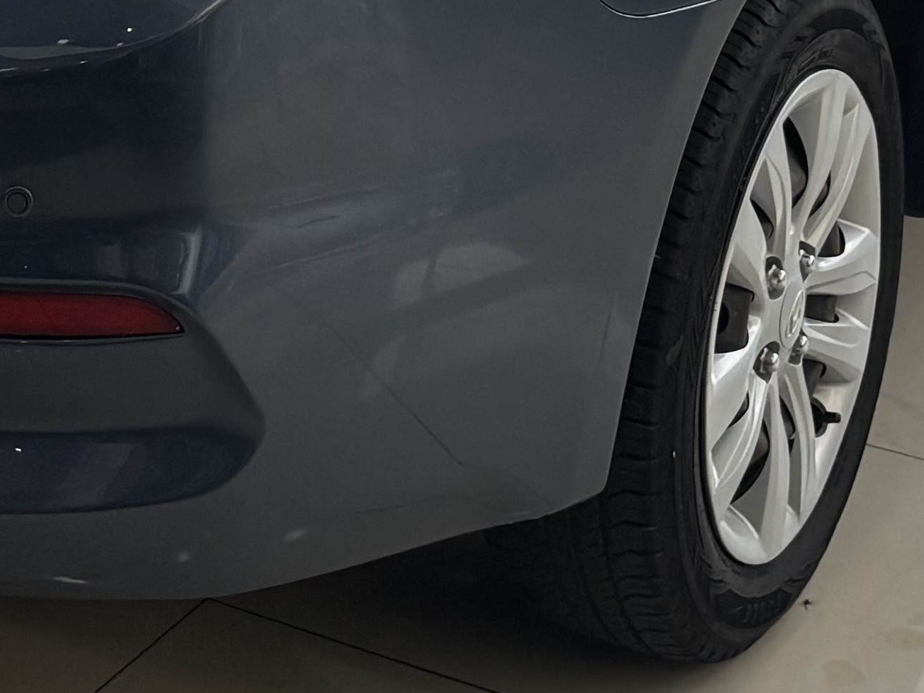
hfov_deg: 17.1
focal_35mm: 114
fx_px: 3043
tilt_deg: -10.0
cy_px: -536
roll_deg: -1.3
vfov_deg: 12.0
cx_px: 179
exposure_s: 1/120
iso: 80
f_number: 1.6
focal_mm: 5.96
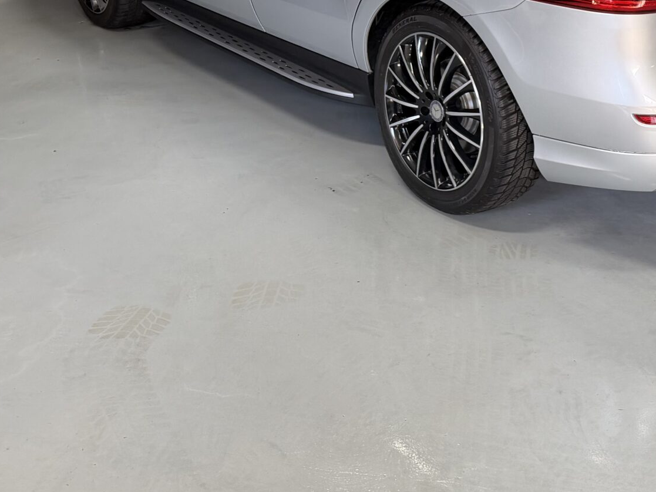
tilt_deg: -20.1
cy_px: 85
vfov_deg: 26.0
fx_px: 1042
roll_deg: -1.2
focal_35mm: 55
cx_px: 548
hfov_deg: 33.6
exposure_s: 1/100
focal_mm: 6.76
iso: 200
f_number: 1.78
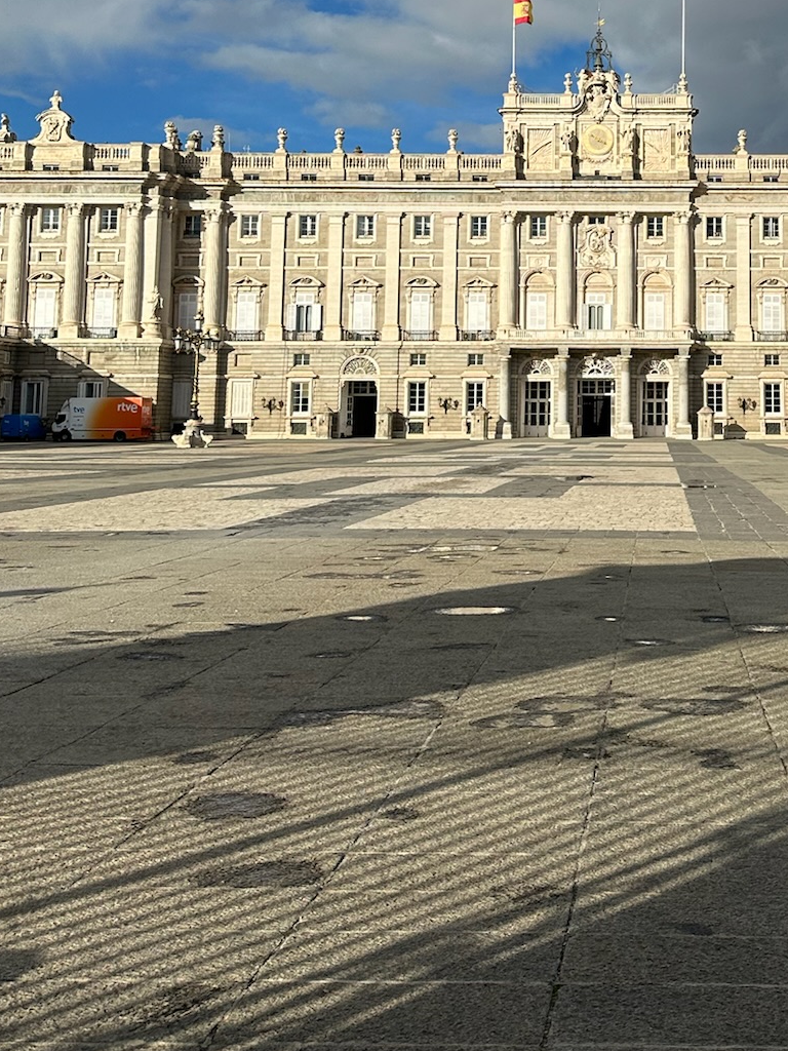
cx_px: 644
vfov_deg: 38.6
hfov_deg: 29.5
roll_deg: -0.5
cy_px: 256
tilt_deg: +7.5
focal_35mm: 48
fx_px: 1457
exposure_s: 1/8197
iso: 80
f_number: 1.78
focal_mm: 6.86
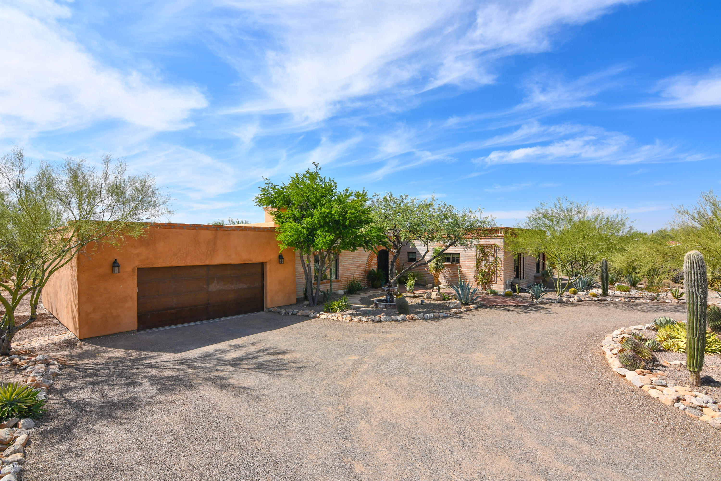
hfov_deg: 96.7
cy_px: 240
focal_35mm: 16
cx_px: 360
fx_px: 320
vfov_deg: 73.7
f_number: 11
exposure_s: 1/250
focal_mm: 11
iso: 100
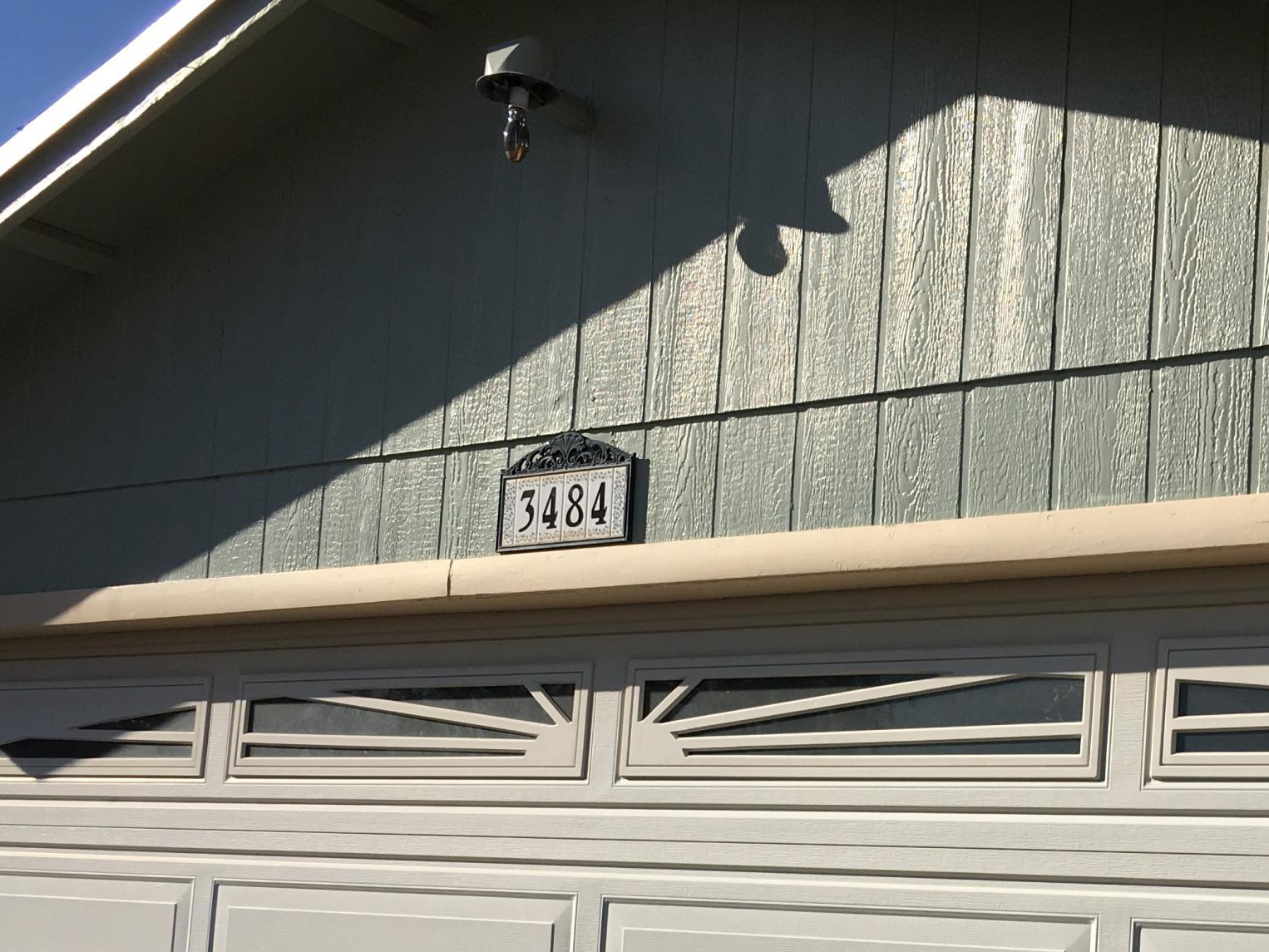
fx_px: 2090
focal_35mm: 57
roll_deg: -4.2
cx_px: 1018
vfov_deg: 25.0
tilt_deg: +5.4
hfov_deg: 32.8
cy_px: 829
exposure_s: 1/2137
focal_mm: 4.15
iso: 25
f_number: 2.2
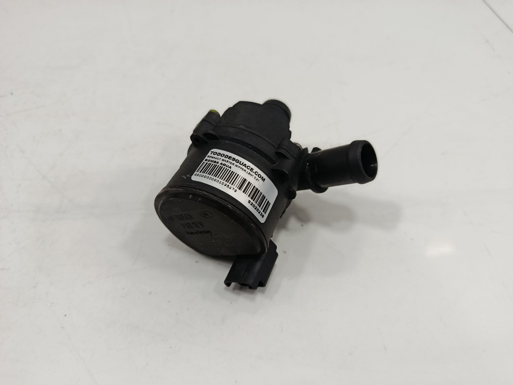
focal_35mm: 24
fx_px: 356
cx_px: 256
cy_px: 192
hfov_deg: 71.6
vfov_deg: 56.8
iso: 916
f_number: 1.7
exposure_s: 1/100
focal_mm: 5.24
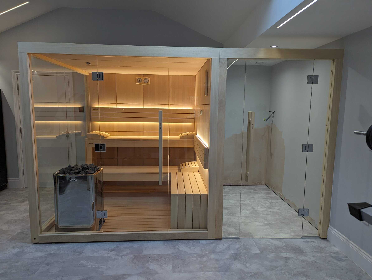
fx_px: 258
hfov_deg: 71.5
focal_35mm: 24
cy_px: 140
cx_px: 186
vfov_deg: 56.9
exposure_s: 1/50
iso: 49
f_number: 1.85
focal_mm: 6.81
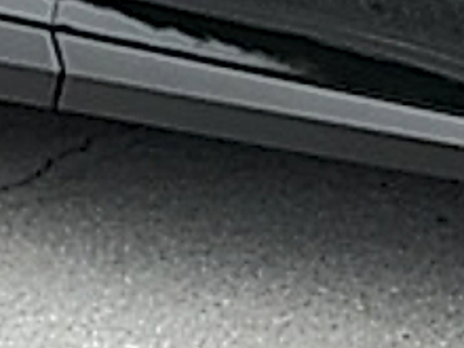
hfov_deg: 9.1
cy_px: -553
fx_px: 2828
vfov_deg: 6.6
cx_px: 711
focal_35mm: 211
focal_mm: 3
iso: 16
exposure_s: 1/130
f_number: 1.8
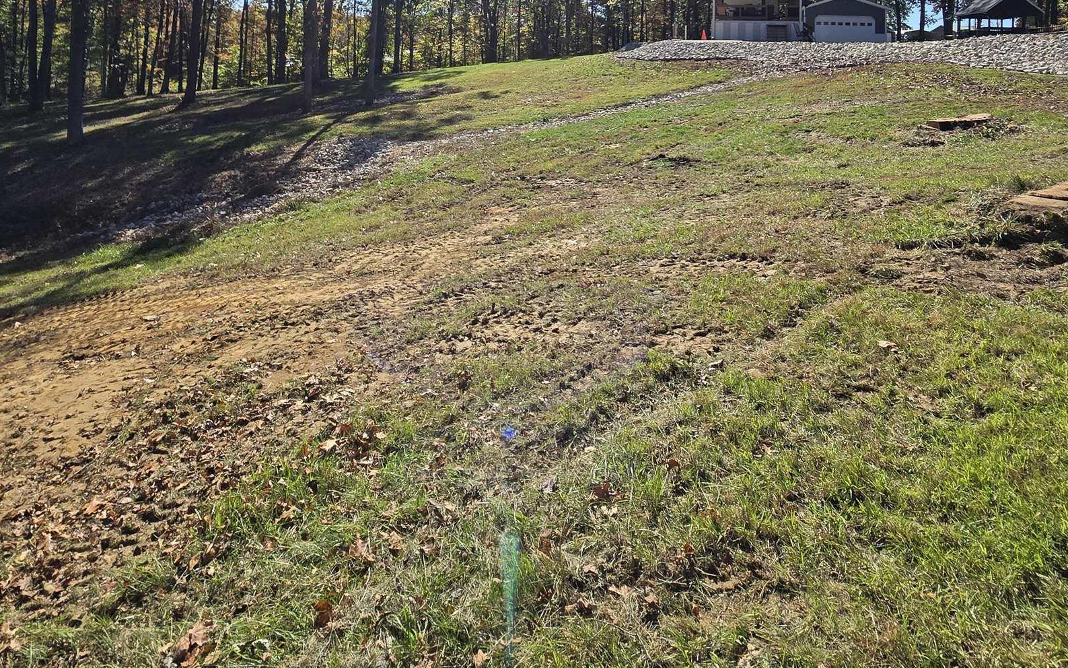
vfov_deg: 50.1
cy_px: 21
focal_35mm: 20
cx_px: 504
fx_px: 582
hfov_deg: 85.0
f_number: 2.2
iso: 50
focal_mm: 2.2
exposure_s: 1/3009
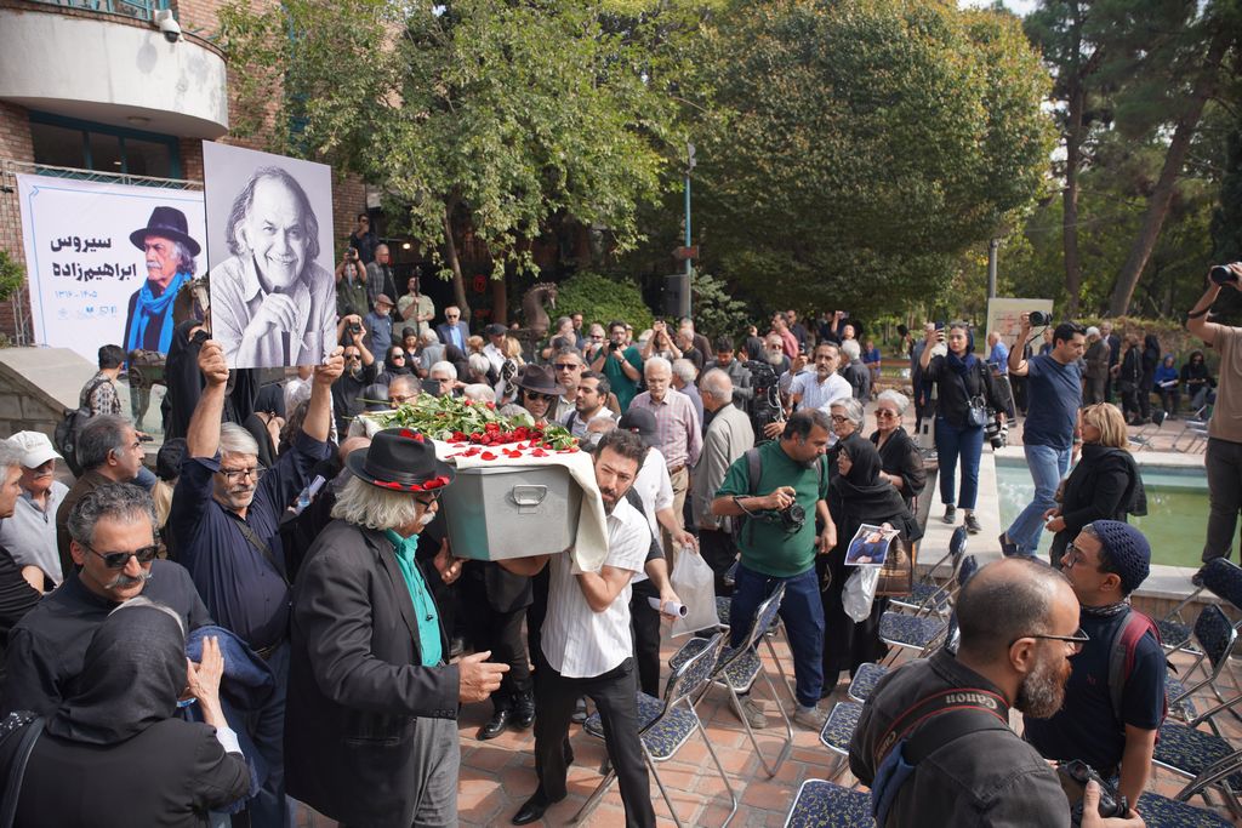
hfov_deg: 49.5
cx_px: 621
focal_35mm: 39
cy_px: 414
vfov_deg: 34.2
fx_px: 1346
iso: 100
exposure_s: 1/400
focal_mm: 39
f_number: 4.5
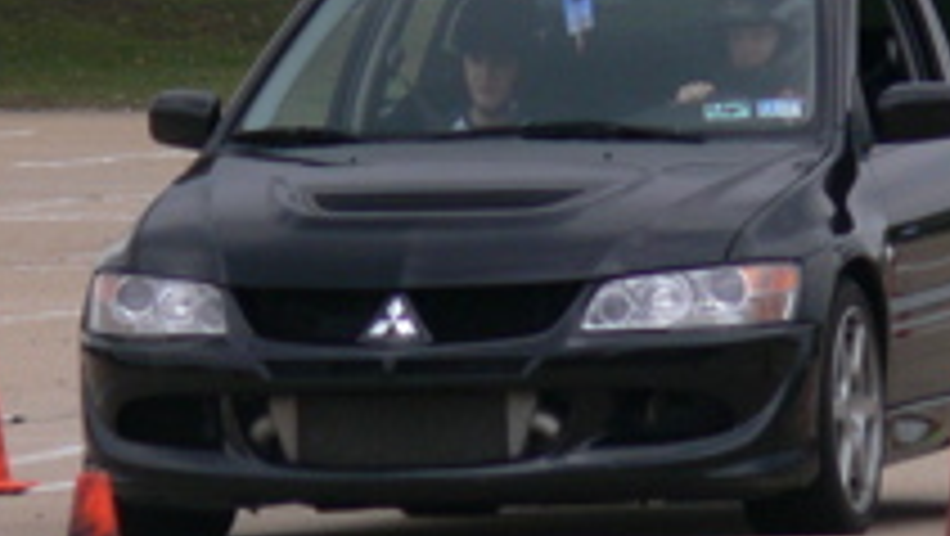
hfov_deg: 1.6
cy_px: -68
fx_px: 34961
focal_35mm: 1387
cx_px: 554
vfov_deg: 0.9
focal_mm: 88.8
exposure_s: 1/640
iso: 100
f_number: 5
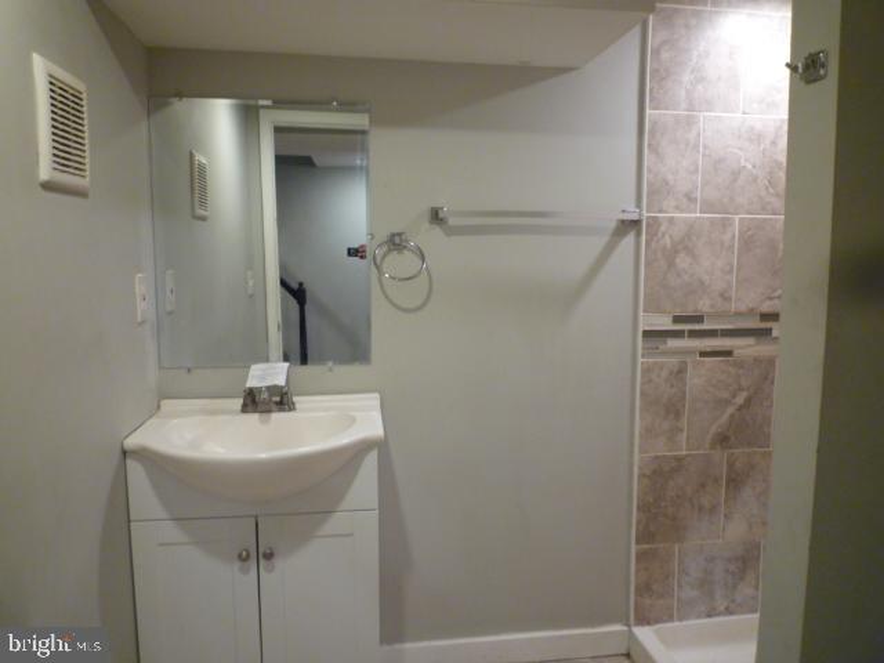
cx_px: 442
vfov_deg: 54.9
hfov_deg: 69.4
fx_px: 638
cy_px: 332
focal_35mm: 25
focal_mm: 4.4
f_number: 2.8
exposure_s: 1/30
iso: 250
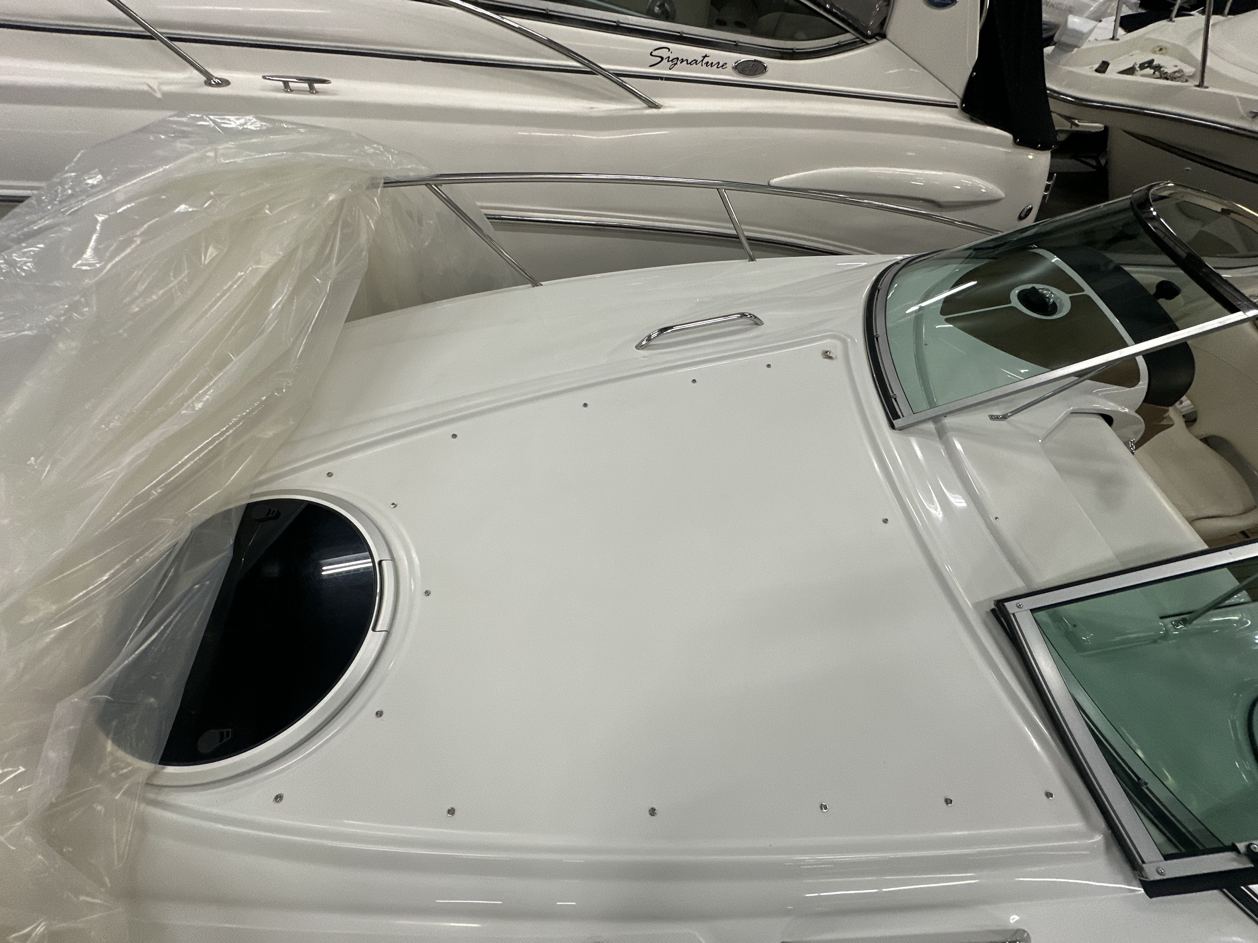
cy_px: 472
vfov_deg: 85.7
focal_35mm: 14
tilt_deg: -55.6
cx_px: 629
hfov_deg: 102.1
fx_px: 509
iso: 200
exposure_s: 1/120
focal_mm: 2.22
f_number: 2.2
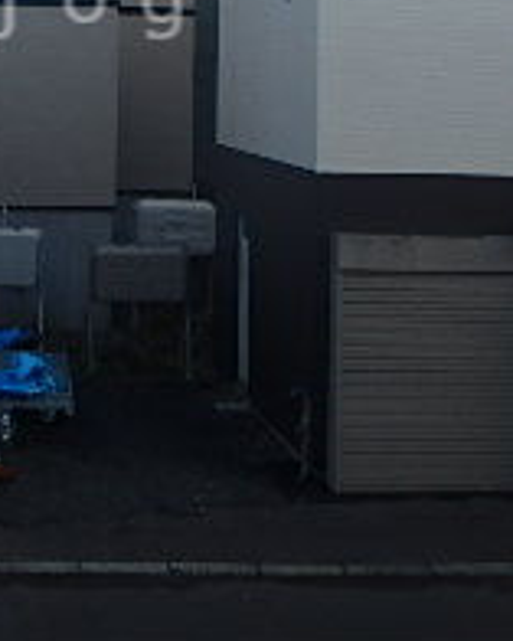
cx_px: -23
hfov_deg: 21.8
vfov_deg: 26.8
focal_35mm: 67
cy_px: 0
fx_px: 1271
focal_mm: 3.7
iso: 125
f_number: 3.5
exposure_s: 1/320
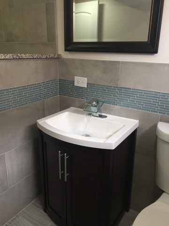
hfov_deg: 48.2
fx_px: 189
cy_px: 113
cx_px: 84
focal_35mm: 29
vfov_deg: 61.7
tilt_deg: -18.1
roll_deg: -0.8
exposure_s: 1/15
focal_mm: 4.15
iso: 40
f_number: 2.2
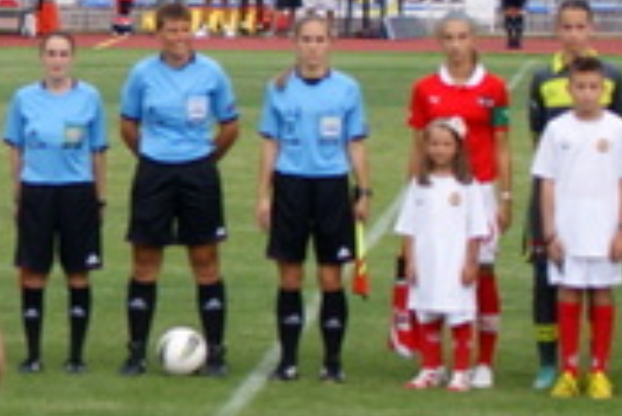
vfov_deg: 3.6
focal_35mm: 377
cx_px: -576
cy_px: 84
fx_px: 6524
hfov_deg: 5.4
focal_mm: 55
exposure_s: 1/100
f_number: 5
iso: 100
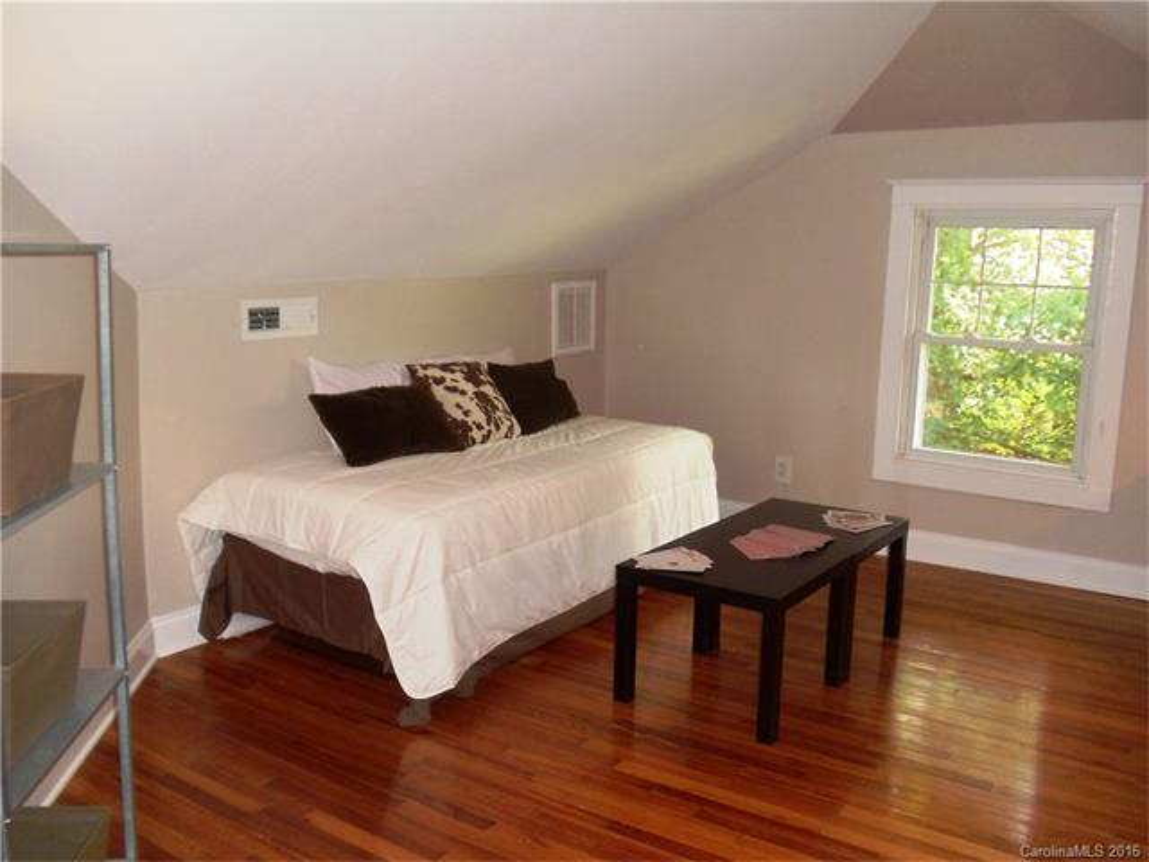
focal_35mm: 44
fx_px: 1460
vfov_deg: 32.9
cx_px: 574
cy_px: 431
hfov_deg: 42.9
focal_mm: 6
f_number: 3.5
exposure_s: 1/8
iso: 400
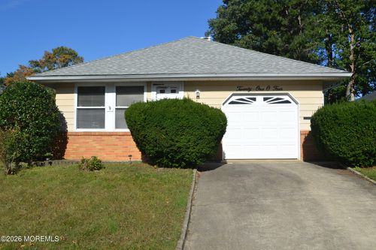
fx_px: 376
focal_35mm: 36
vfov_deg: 36.8
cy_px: 125
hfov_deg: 53.1
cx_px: 188
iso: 100
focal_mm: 24
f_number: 9
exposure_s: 1/320
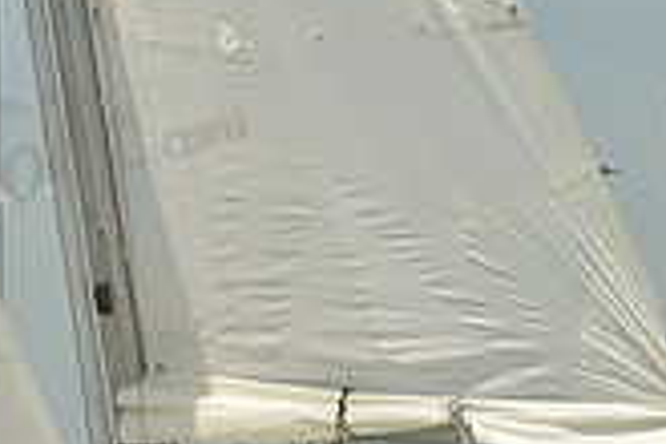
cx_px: 460
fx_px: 6826
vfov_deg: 3.7
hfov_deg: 5.6
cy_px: 337
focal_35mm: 369
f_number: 8
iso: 200
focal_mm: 105
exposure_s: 1/1250
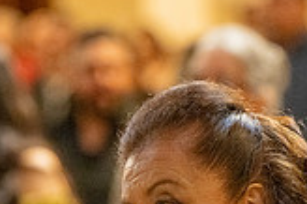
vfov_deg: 3.2
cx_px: 120
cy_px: 295
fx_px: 3621
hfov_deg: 4.9
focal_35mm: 425
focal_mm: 120
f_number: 2.8
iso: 2000
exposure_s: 1/200
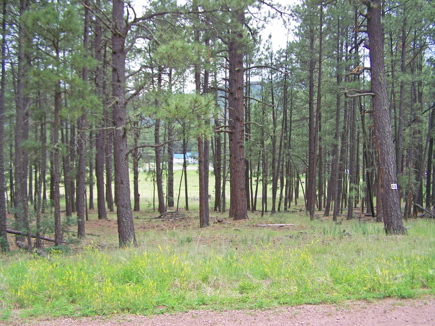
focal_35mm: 38
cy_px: 163
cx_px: 218
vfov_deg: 37.7
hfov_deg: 49.0
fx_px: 478
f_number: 2.8
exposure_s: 1/250
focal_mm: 6.3
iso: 64
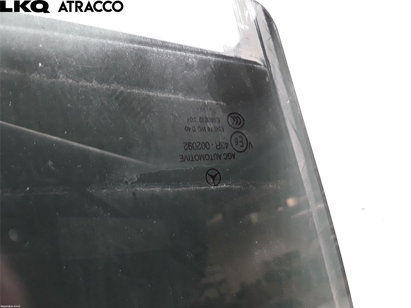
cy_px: 154
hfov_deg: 63.4
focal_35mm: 28
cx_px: 206
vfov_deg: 49.7
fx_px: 332
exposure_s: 1/33
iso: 100
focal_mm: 2.91
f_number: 1.9
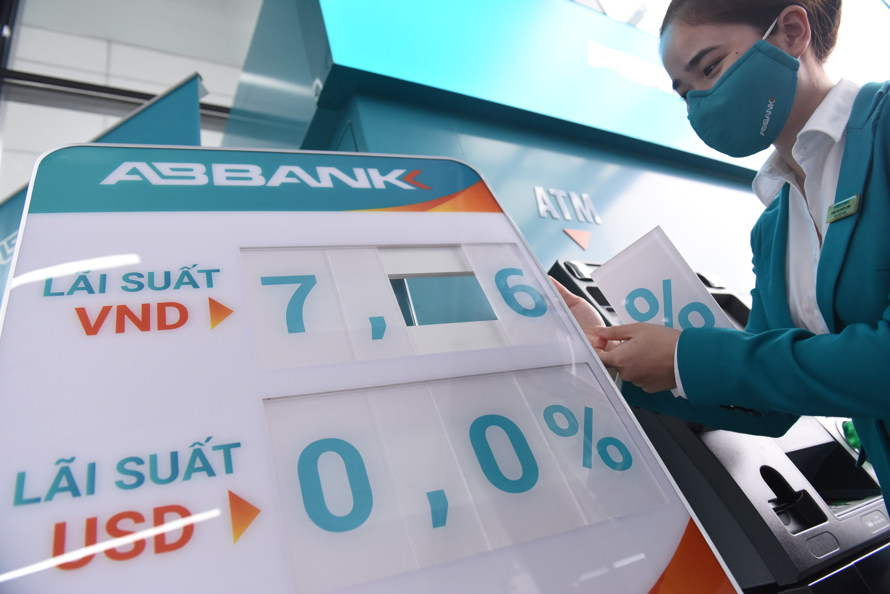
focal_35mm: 24
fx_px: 594
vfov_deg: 53.2
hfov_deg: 73.7
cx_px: 445
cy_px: 297
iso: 2500
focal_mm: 24
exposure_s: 1/250
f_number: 4
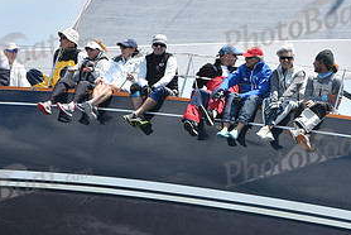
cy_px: 107
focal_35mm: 250
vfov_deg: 5.5
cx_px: 159
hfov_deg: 8.2
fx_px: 2440
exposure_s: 1/1250
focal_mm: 120
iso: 250
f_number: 5.6
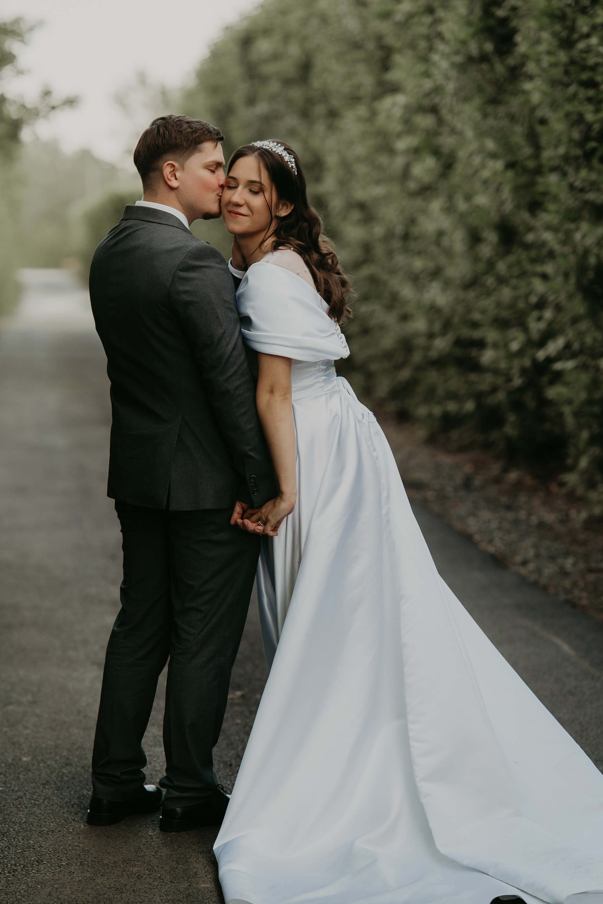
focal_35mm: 108
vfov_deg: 18.9
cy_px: 476
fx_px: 2713
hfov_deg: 12.7
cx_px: 325
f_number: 2
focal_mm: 85
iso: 320
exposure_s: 1/1000
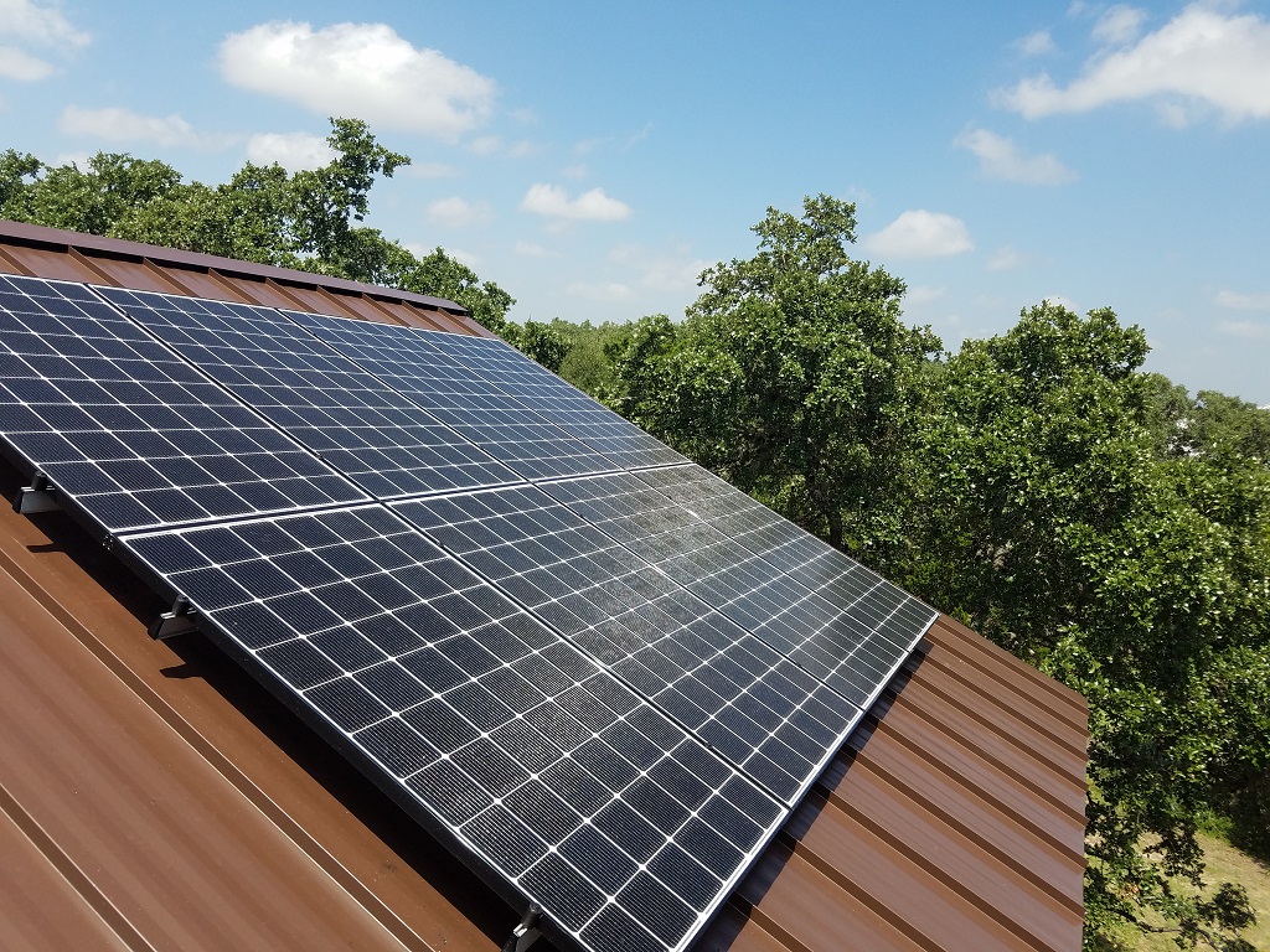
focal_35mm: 26
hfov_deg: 67.3
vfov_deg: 53.1
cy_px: 476
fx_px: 954
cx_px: 635
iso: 50
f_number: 1.7
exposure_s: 1/1968
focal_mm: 4.2
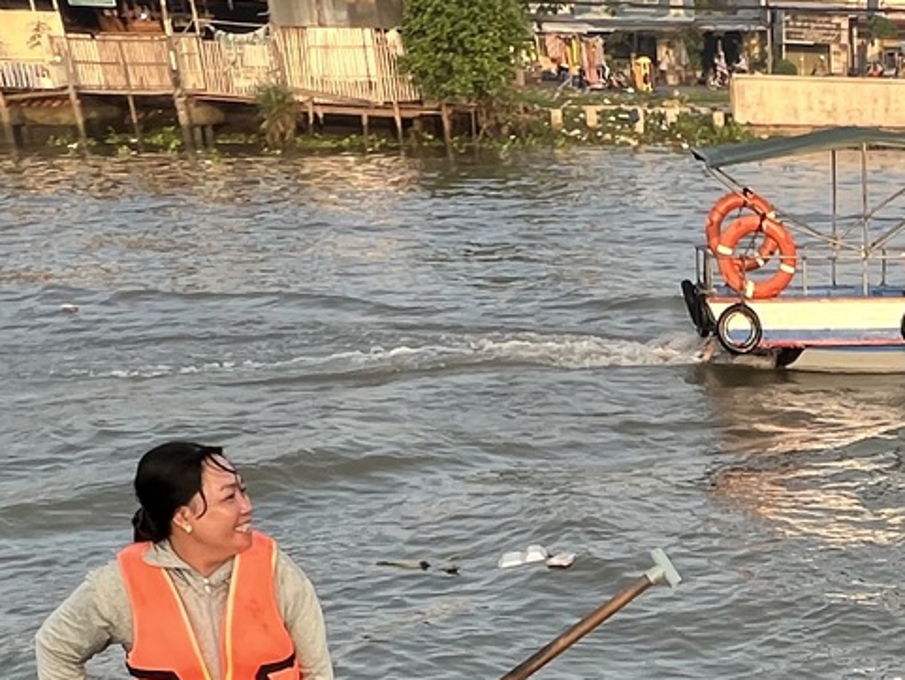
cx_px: 984
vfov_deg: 23.6
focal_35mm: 54
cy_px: 900
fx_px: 1412
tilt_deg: -28.9
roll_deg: -2.4
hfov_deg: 31.7
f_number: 1.8
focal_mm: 1.57
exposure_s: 1/142
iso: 32
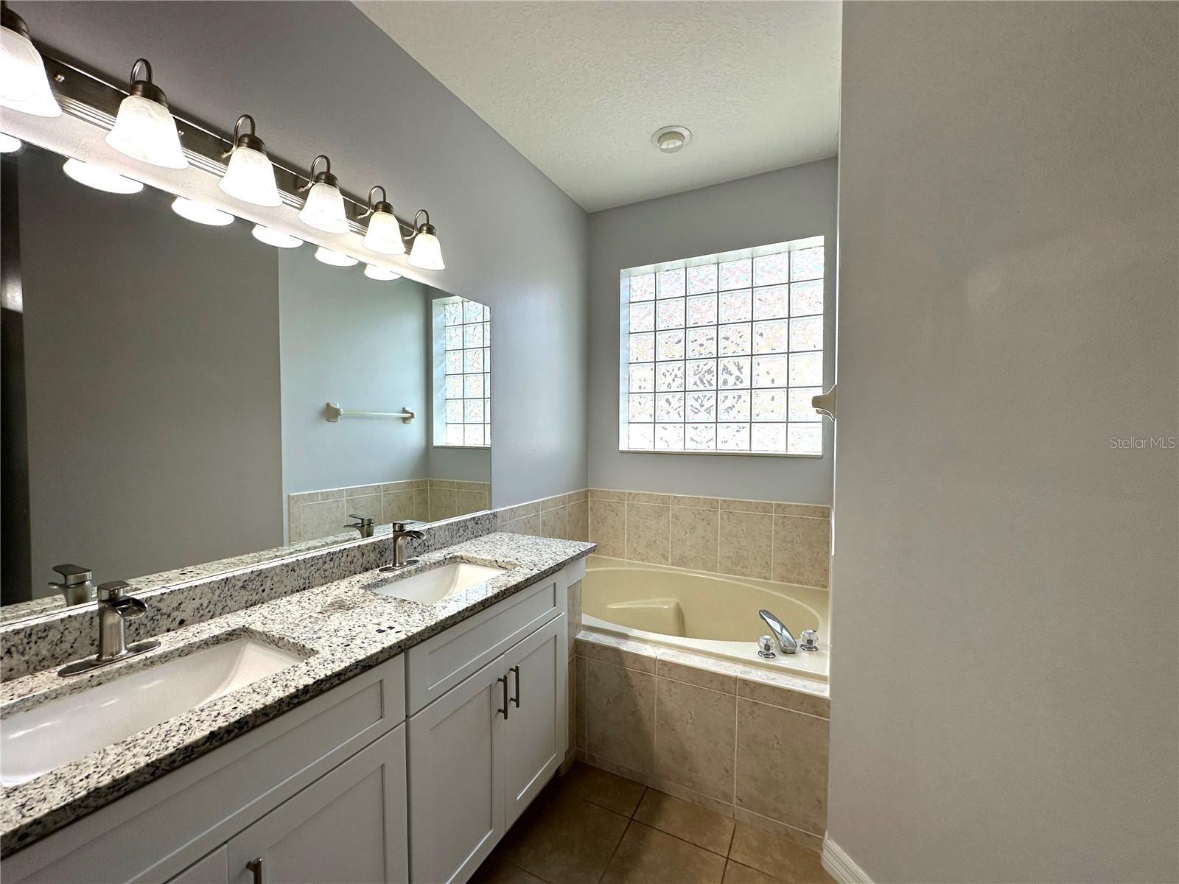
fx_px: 477
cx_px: 590
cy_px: 442
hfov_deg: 102.1
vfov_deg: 85.7
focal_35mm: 14
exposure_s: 1/223
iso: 40
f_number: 2.2
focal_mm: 2.22
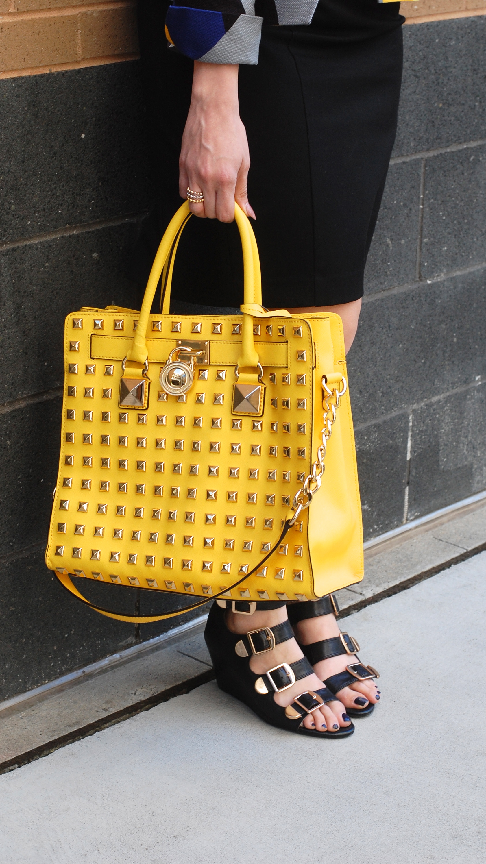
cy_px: 430
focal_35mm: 79
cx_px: 247
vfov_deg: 26.9
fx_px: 1810
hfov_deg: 15.3
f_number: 5.6
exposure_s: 1/125
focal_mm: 50
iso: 360
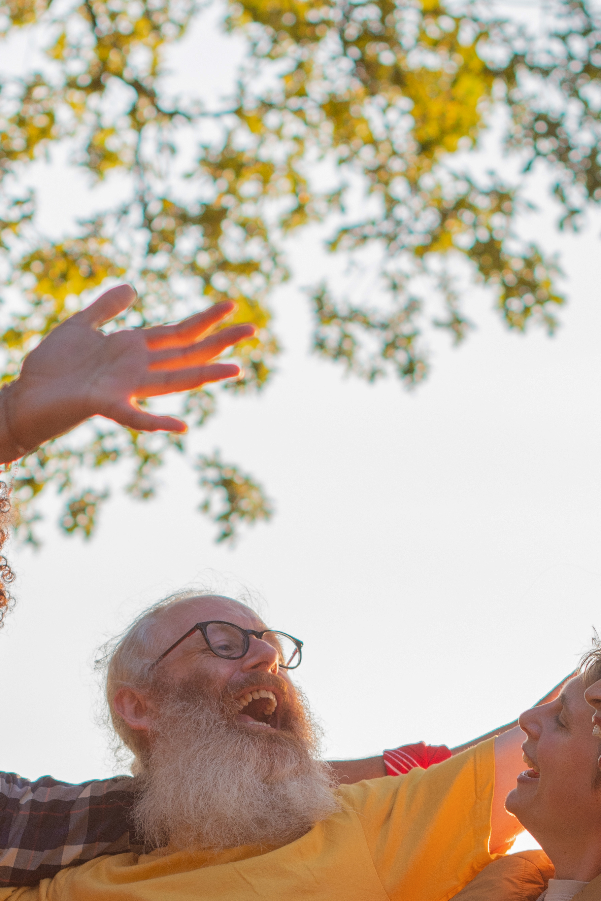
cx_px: 249
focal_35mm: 156
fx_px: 3906
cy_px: 826
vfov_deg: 13.0
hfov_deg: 8.8
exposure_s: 1/320
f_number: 3.2
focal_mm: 50
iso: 100
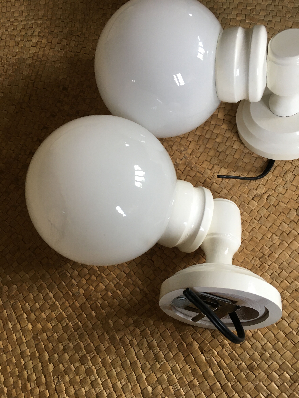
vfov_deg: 61.7
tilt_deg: -72.4
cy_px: 199
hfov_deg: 48.2
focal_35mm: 29
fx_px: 334
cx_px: 150
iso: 80
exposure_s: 1/33
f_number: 2.2
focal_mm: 4.15
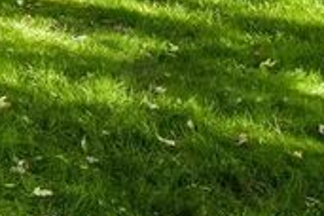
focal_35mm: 90
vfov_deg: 12.6
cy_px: -264
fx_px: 810
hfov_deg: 15.1
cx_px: -423
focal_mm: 10
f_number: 8
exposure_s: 1/400
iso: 400
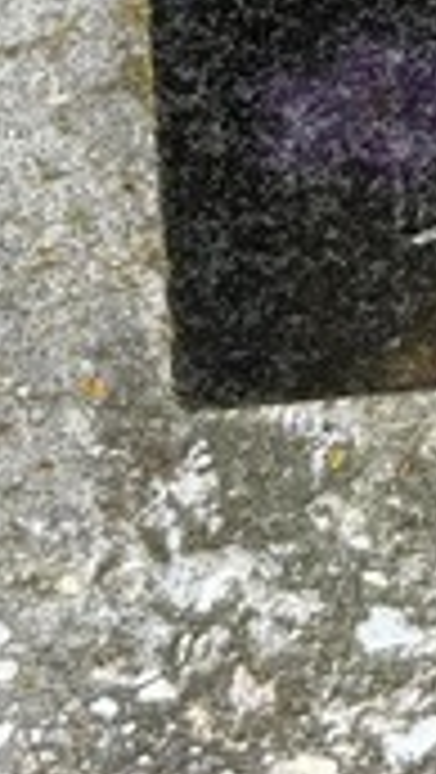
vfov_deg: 14.8
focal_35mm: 132
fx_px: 2708
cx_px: 773
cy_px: -477
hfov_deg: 8.8
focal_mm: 5.7
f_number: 1.5
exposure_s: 1/511
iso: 50
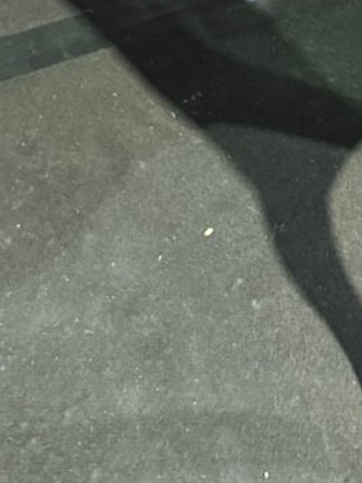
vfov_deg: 22.5
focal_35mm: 82
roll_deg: -37.5
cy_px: -44
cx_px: 405
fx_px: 1144
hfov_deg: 17.3
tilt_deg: -40.1
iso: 800
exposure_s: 1/25
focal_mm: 6.76
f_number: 1.78
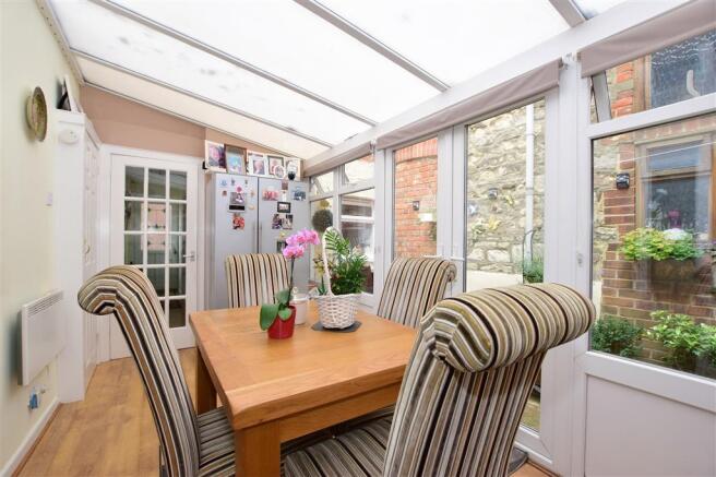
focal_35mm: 15
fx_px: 298
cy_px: 238
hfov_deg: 100.4
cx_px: 358
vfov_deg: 77.3
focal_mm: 10
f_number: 5.6
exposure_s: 1/125
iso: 640
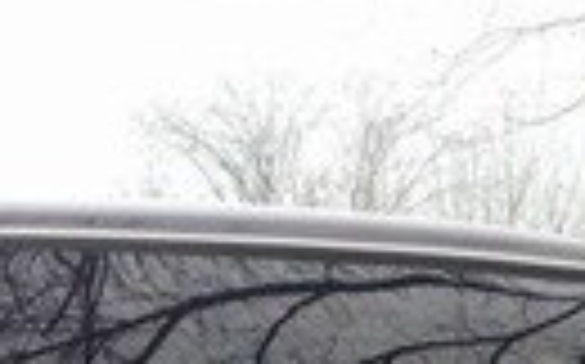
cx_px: -27
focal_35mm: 178
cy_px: 977
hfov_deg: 11.6
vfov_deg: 6.8
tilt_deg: -5.9
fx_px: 2835
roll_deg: -1.8
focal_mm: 4.12
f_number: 2.4
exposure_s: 1/120
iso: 50
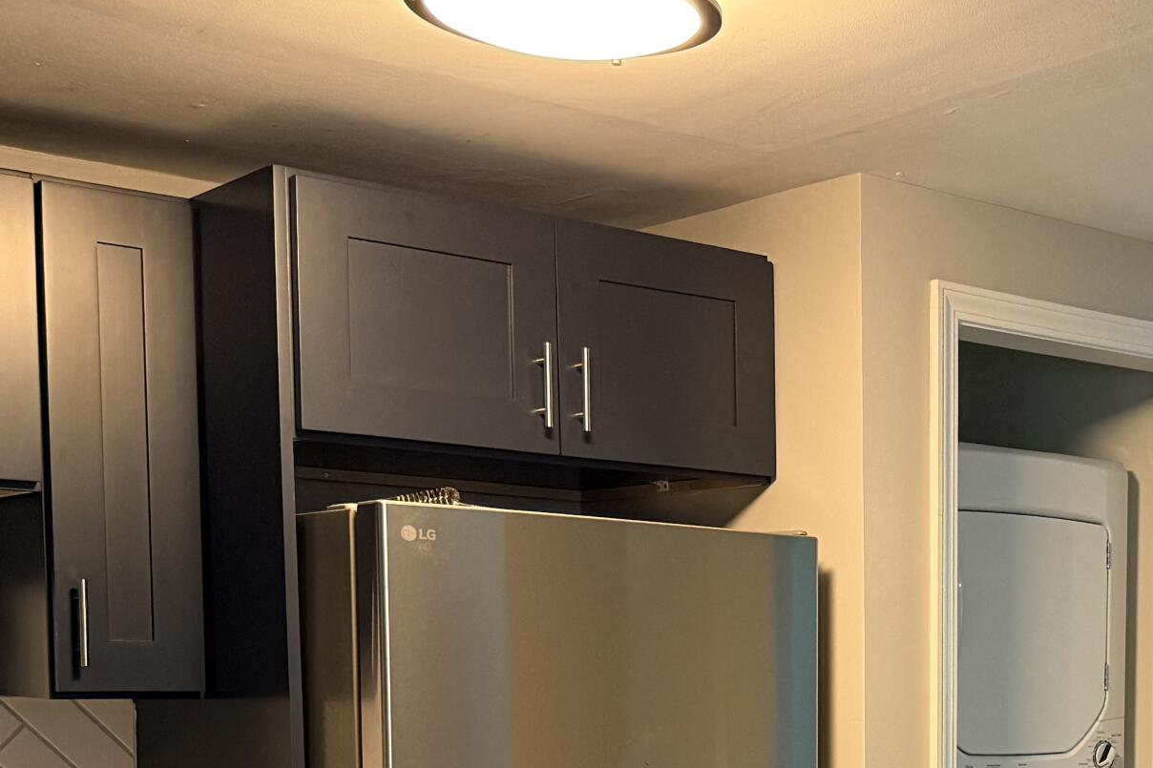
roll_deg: -0.8
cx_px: 1035
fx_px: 1985
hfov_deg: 30.9
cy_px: 865
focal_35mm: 62
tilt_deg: -4.9
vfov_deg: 20.8
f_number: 1.78
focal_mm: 6.76
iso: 320
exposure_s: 1/60
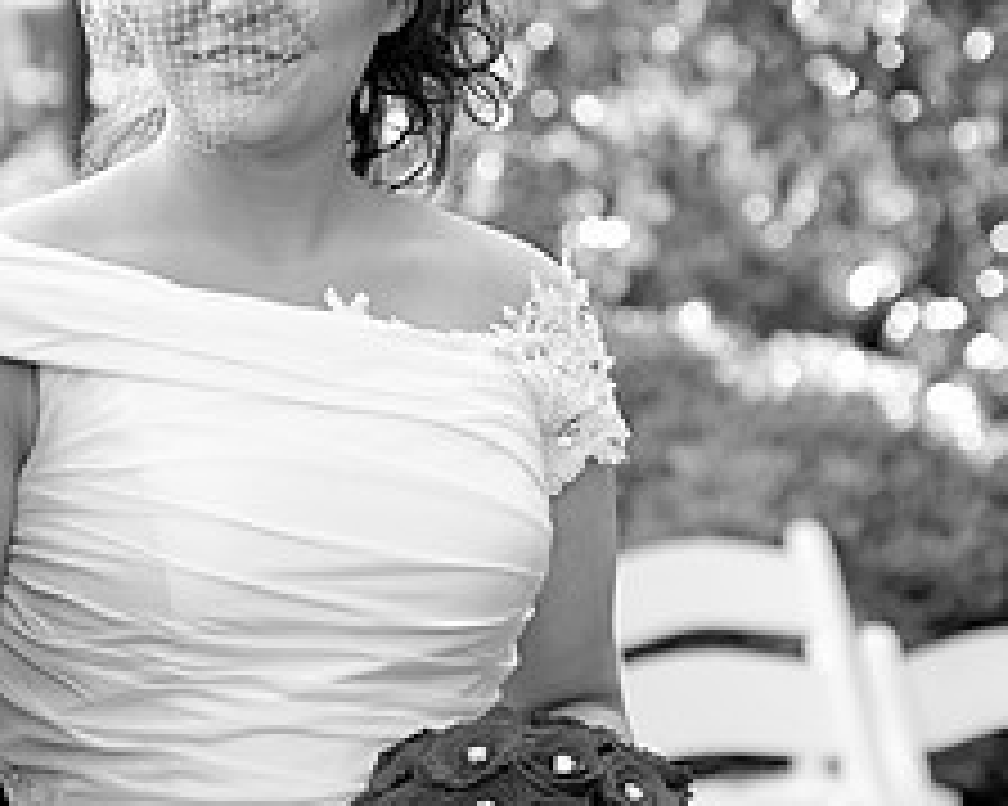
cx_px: 657
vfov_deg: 9.1
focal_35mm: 170
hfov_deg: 11.3
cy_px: 140
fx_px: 5069
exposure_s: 1/200
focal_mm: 70
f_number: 2.8
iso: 200
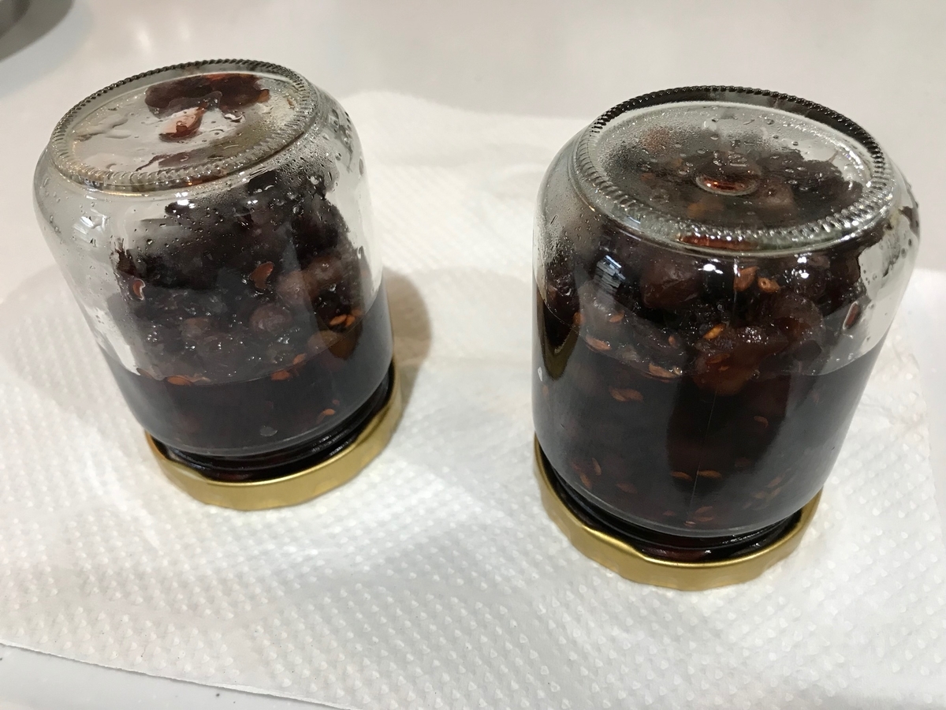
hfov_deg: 63.4
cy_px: 355
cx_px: 473
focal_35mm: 28
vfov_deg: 49.7
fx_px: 765
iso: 40
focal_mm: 3.99
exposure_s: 1/20
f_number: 1.8
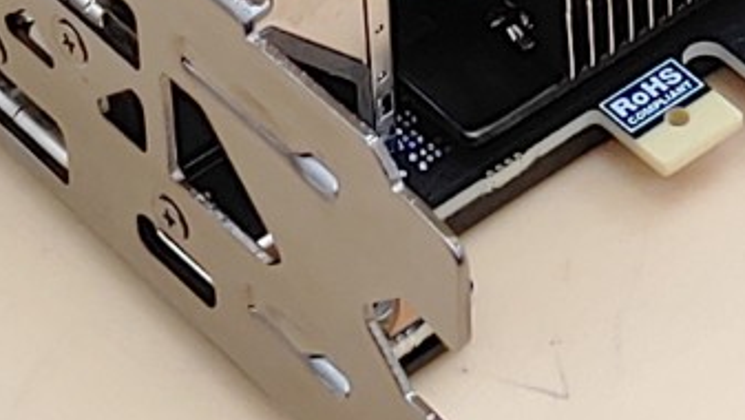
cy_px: -489
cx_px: 796
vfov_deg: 5.2
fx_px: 4507
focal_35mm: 228
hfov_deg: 9.4
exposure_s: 1/120
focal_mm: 4.36
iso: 50
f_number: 1.8
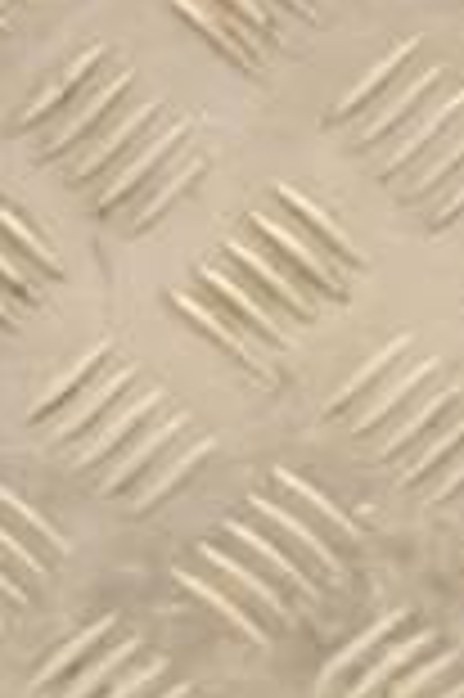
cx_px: 225
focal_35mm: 261
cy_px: 824
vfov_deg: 7.8
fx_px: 5056
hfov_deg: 5.3
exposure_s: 1/200
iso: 800
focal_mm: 45
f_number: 6.3
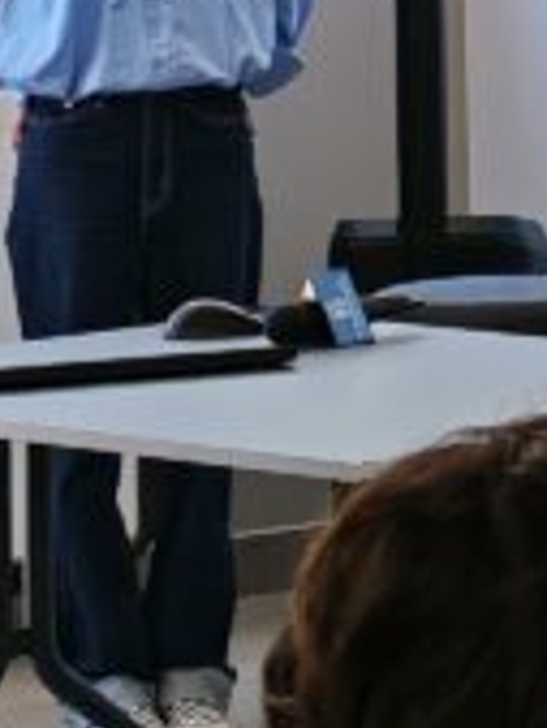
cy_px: -409
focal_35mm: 327
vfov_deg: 6.0
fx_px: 6881
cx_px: 1085
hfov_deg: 4.5
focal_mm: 6.12
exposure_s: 1/100
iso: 160
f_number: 1.9
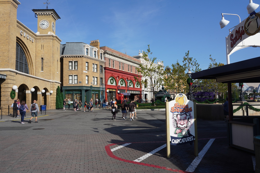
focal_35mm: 28
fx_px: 202
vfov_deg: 46.4
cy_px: 86
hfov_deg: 65.5
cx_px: 130
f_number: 22
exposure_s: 1/100
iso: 200
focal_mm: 28
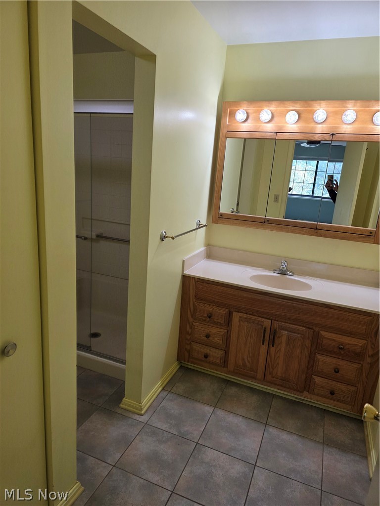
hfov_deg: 58.9
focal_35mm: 23
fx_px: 337
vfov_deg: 73.9
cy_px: 253
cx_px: 190
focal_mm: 6.3
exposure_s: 1/120
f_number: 1.7
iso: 64
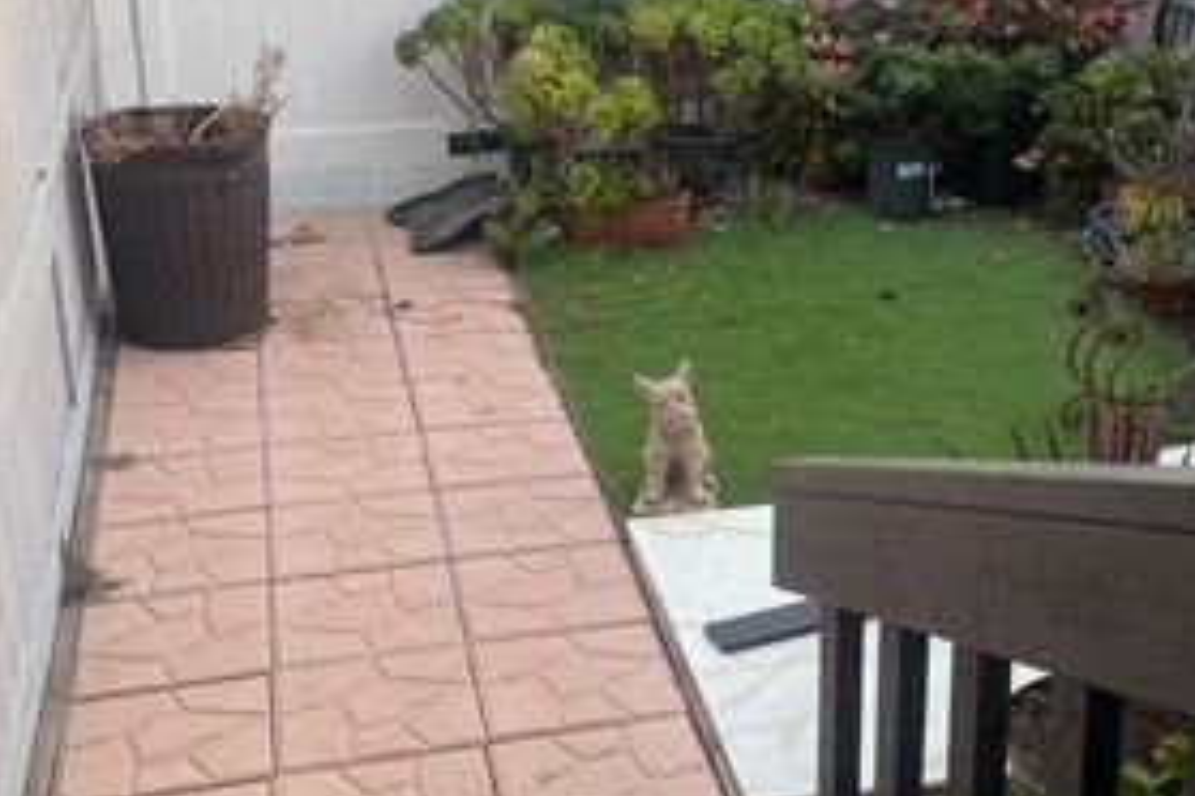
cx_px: 805
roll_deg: -0.1
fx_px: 2058
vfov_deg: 21.8
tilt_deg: -18.8
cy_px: 231
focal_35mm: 62
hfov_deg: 32.1
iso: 50
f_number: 1.6
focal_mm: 4.2
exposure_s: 1/121
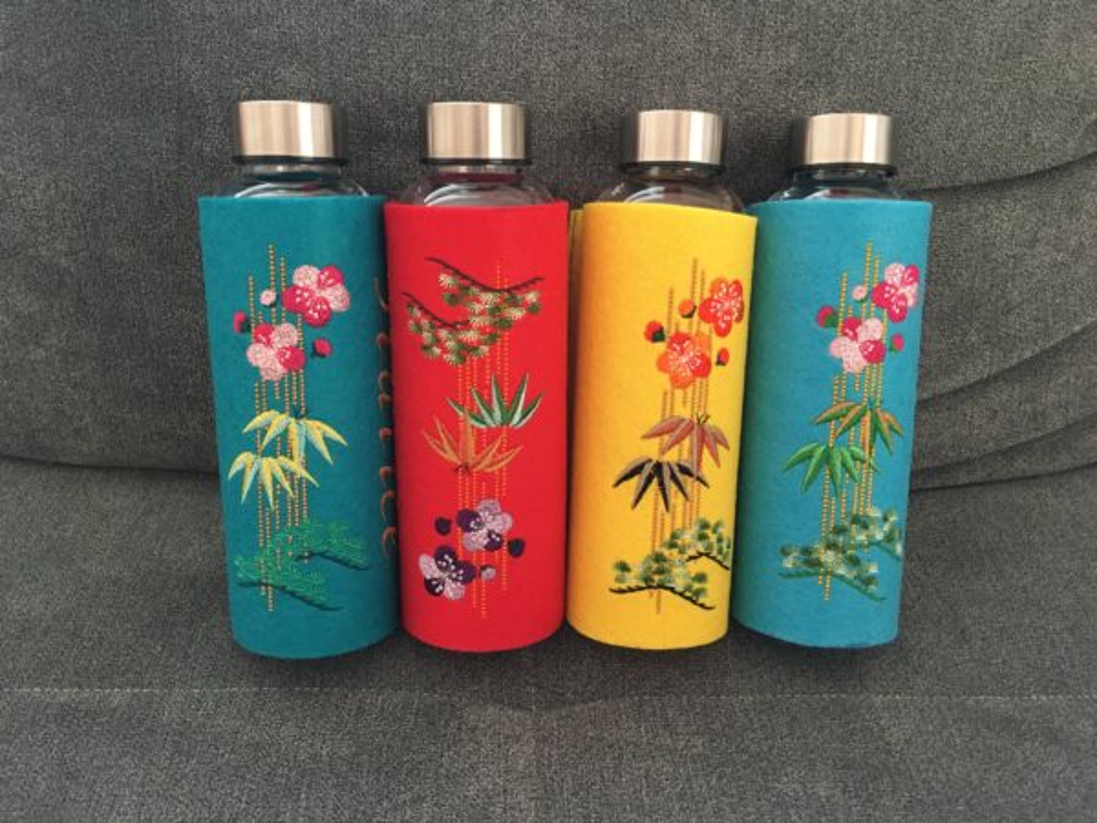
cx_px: 548
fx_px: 919
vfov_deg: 48.2
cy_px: 412
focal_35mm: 29
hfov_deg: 61.7
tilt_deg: -34.9
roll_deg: -1.5
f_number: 2.2
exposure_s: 1/33
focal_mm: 4.15
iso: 200
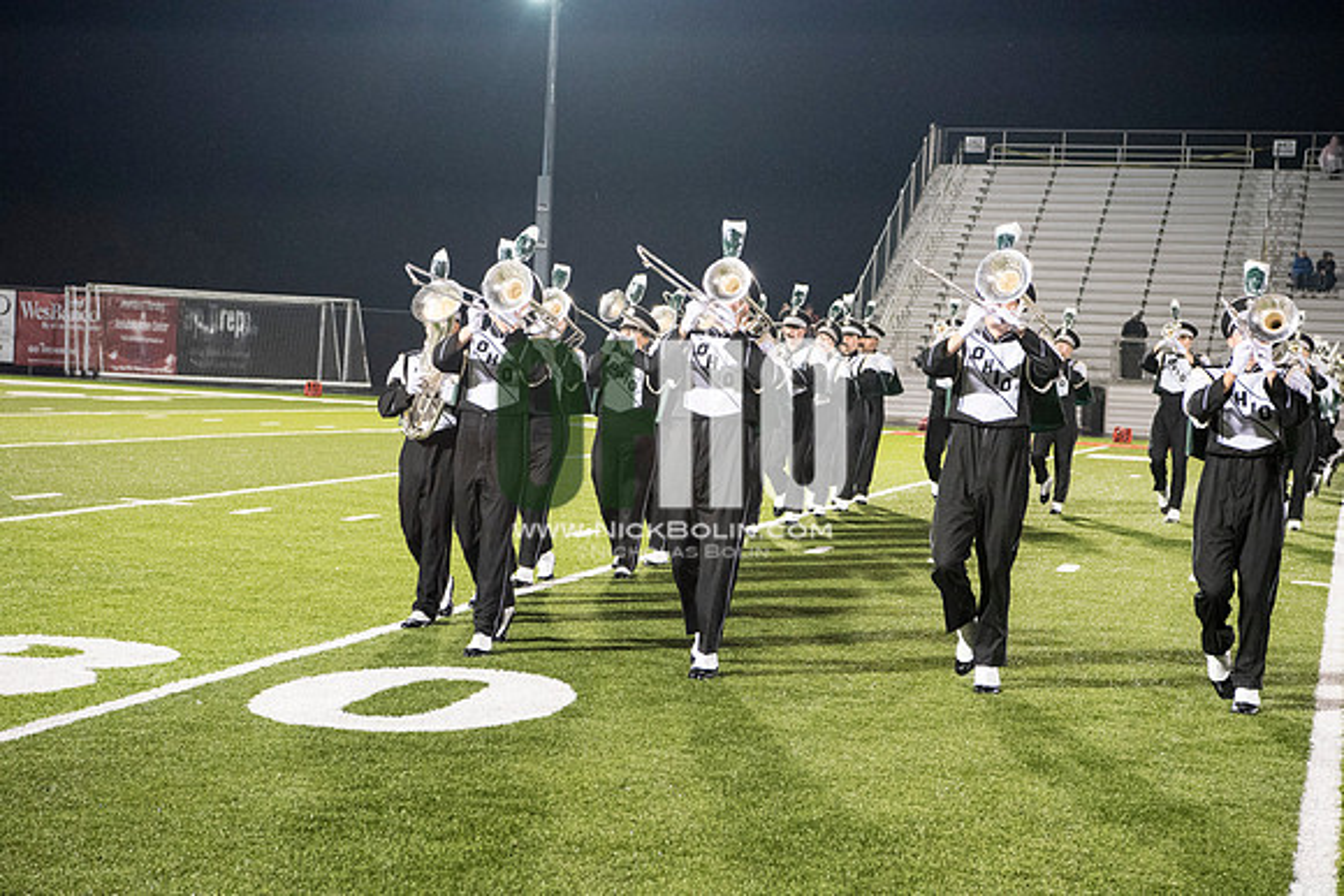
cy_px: 448
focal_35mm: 70
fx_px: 2614
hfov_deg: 28.8
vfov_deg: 19.5
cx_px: 672
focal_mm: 70
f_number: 5.6
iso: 5000
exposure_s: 1/200
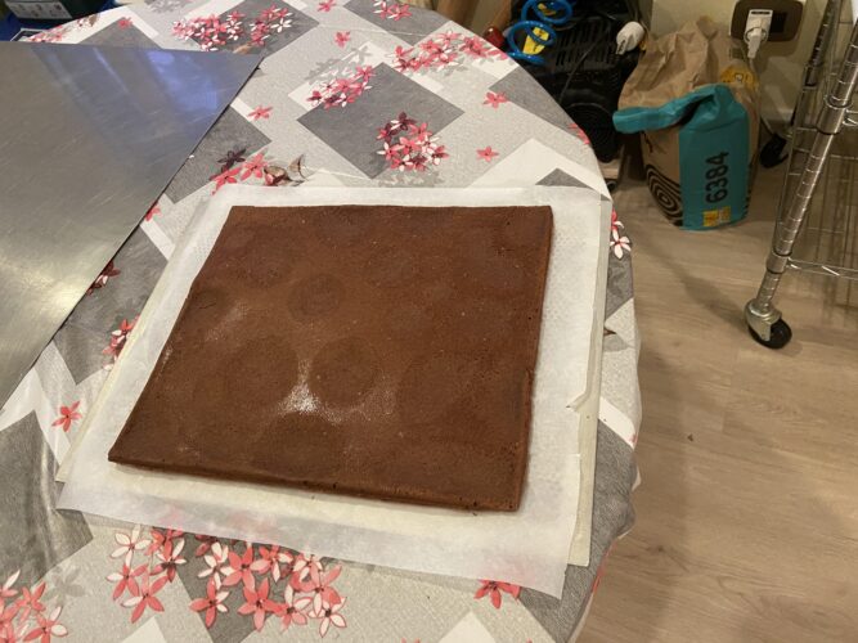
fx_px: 644
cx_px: 429
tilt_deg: -55.1
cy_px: 322
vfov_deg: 53.0
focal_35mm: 26
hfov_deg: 67.3
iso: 400
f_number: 1.8
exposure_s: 1/33
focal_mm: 4.25
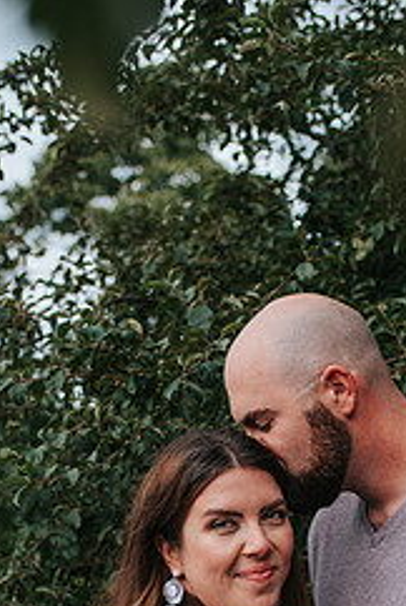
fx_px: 1096
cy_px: 521
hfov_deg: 20.9
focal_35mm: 65
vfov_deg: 29.9
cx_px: 281
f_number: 2.8
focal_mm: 35
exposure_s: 1/1250
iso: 1000
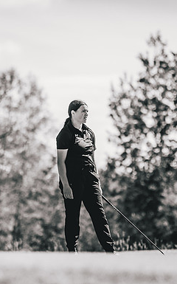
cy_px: 157
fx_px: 2072
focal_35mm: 268
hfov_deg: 4.9
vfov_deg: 7.8
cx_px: 86
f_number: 2.8
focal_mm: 150
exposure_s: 1/2500
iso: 200
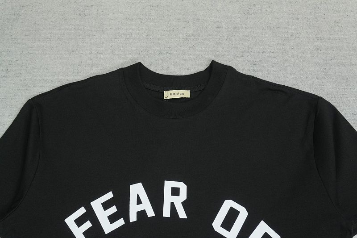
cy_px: 119
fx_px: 416
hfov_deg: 46.4
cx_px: 178
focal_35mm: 42
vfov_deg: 31.9
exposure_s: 1/160
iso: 1000
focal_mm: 28
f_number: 8
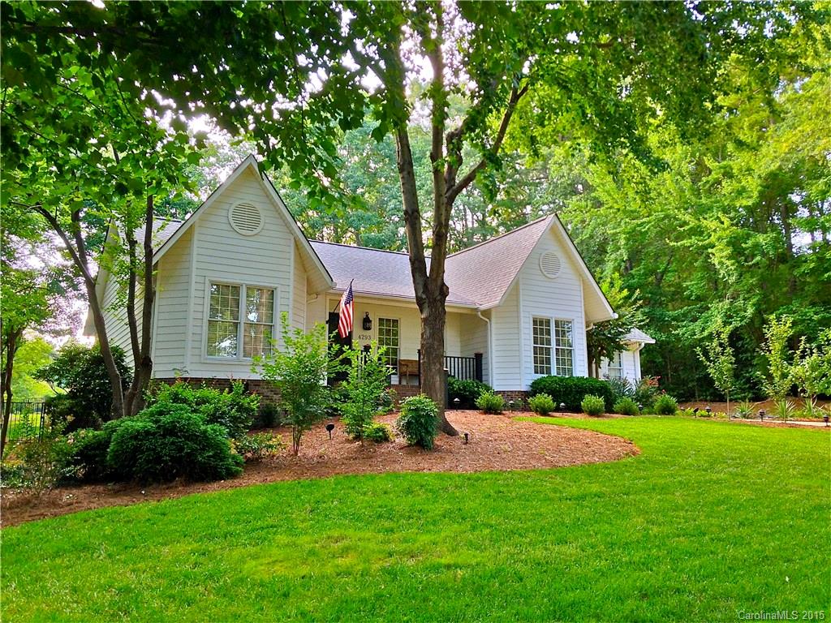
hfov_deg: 55.4
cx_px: 416
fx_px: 792
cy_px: 312
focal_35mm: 33
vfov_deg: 42.9
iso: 80
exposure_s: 1/120
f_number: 2.4
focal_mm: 4.12
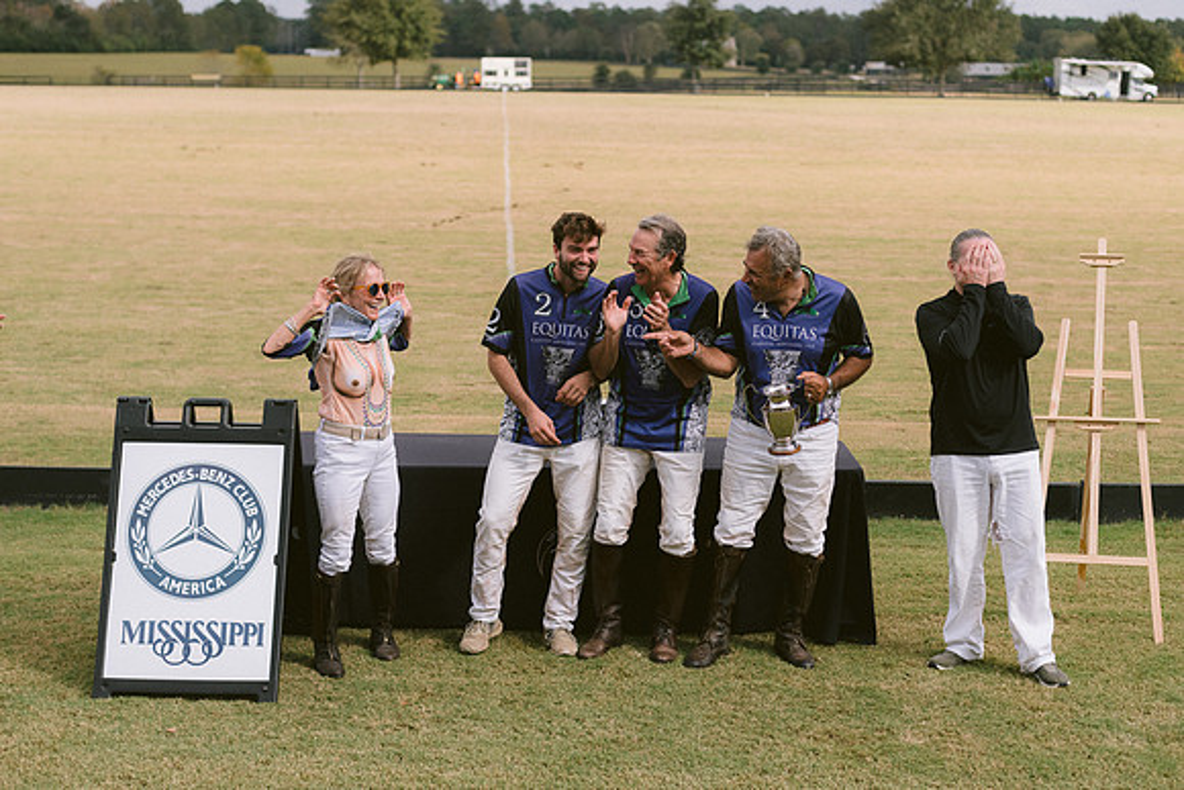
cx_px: 614
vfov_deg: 21.5
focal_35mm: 63
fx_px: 2078
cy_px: 370
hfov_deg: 31.8
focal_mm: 50
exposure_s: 1/8000
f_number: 2.8
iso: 200
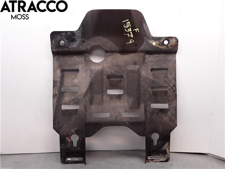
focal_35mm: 28
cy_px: 84
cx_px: 112
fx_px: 182
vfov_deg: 49.7
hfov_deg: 63.4
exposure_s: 1/111
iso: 100
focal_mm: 2.91
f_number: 1.9
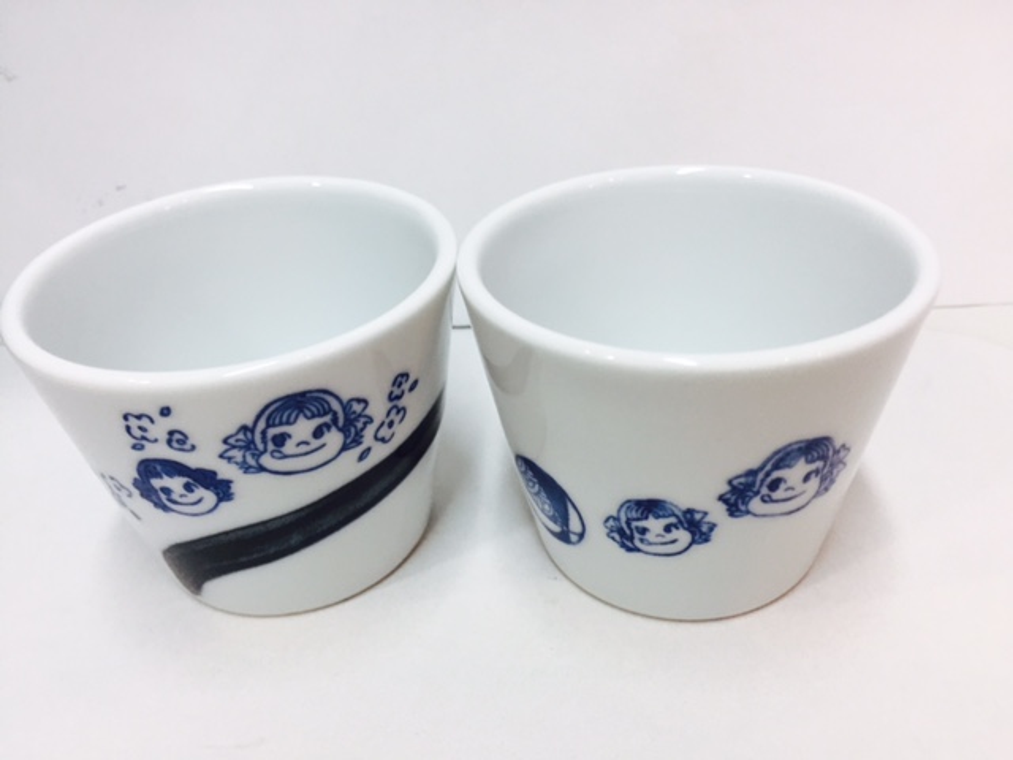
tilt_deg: -30.7
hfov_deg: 61.7
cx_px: 506
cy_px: 380
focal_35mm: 29
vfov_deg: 48.2
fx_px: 849
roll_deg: +0.3
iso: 64
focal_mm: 4.15
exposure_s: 1/33
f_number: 2.2
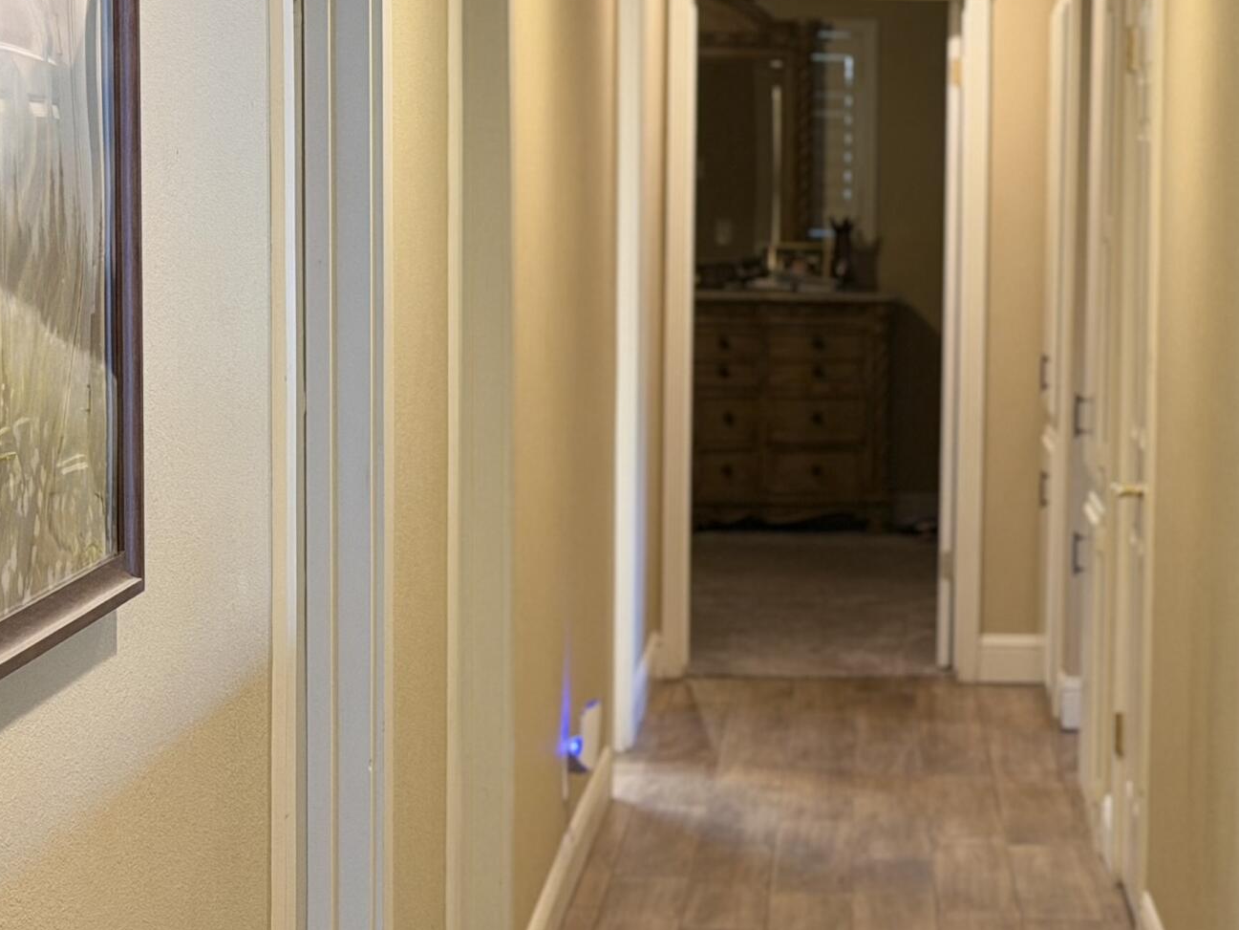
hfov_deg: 17.6
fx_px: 3973
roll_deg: -0.8
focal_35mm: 111
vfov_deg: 13.3
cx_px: 954
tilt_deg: -5.0
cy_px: 495
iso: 250
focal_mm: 6.76
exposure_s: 1/60
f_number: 1.78
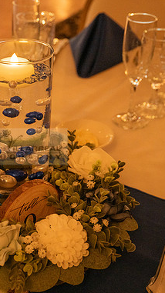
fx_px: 522
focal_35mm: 67
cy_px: 146
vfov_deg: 31.4
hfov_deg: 17.6
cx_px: 2
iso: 1600
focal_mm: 42
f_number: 5
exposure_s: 1/80
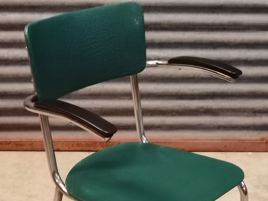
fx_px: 573
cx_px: 167
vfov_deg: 19.5
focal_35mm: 74
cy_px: 182
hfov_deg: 26.2
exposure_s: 1/20
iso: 640
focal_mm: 6.71
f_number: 1.9
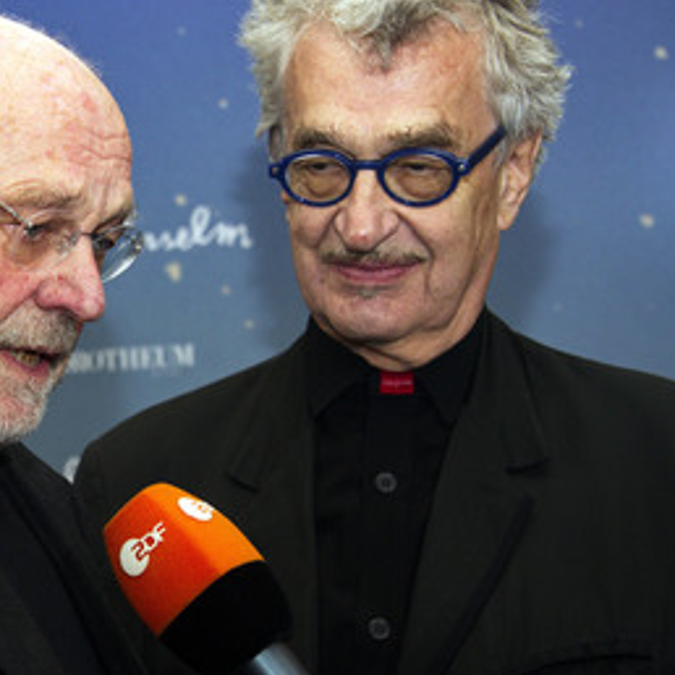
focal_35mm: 92
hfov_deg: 18.7
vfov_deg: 18.9
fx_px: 2030
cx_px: 109
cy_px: 309
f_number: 5.6
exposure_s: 1/125
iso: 1600
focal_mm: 62
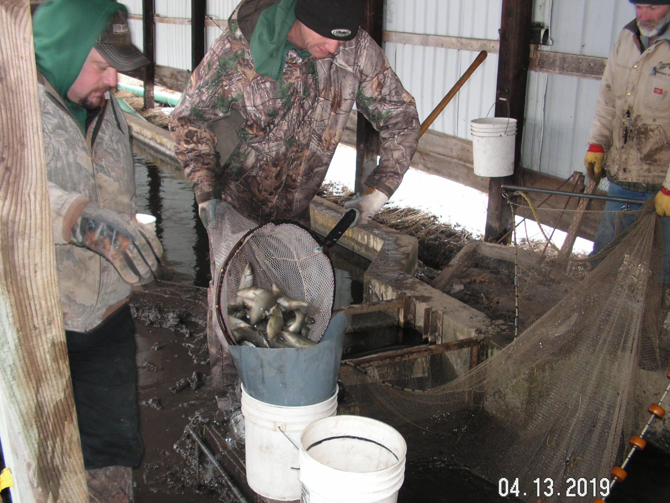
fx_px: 697
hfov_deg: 51.4
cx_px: 335
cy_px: 252
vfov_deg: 39.7
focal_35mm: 36
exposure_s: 1/40
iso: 50
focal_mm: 6
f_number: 3.2
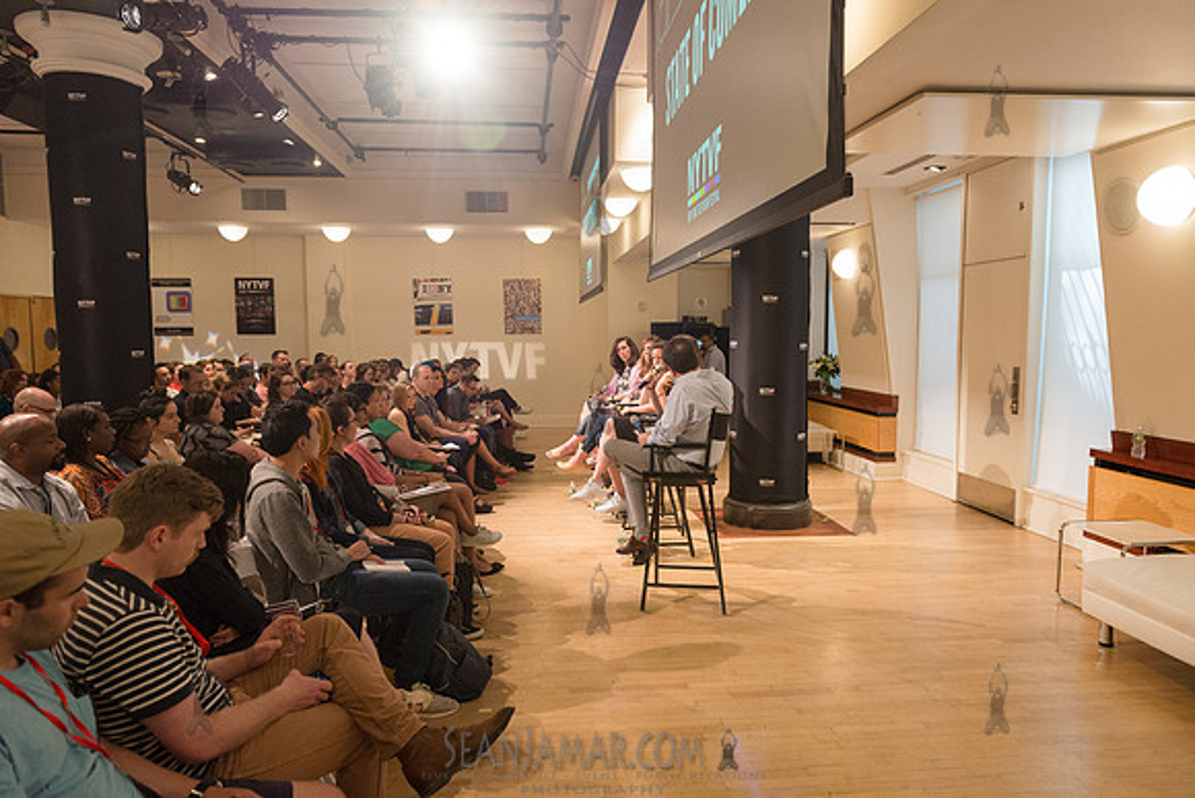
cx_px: 598
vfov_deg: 53.2
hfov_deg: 73.7
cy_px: 399
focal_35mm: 24
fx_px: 797
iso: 2500
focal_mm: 24
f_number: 4
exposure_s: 1/160
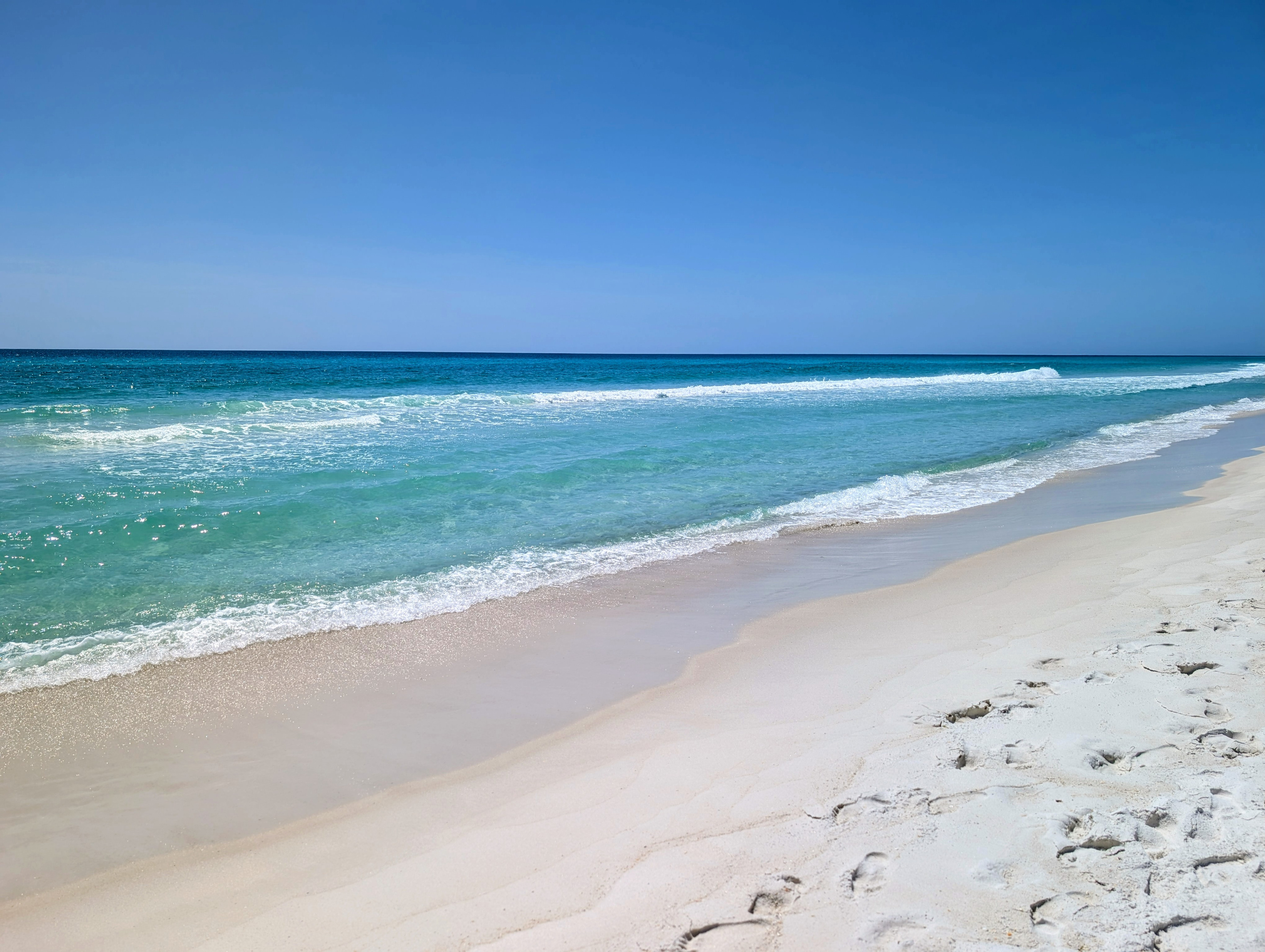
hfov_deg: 71.5
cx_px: 632
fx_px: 878
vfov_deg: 56.9
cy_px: 476
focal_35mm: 24
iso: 26
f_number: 1.68
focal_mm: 6.9
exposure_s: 1/2786
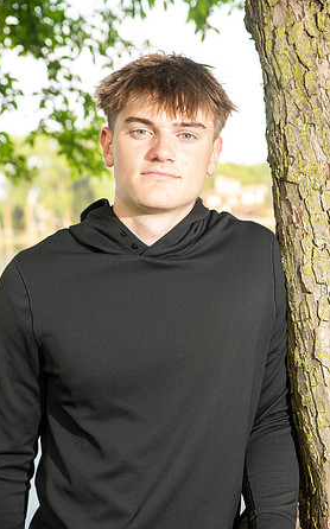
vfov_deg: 29.4
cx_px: 154
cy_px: 264
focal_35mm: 70
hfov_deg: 18.6
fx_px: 1009
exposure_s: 1/160
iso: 500
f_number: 5.6
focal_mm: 68
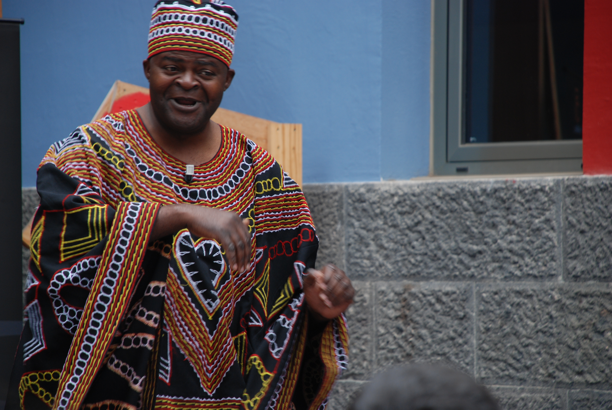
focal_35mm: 202
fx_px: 3447
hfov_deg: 10.1
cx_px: 306
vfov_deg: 6.8
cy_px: 205
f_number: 5.6
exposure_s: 1/80
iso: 200
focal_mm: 135
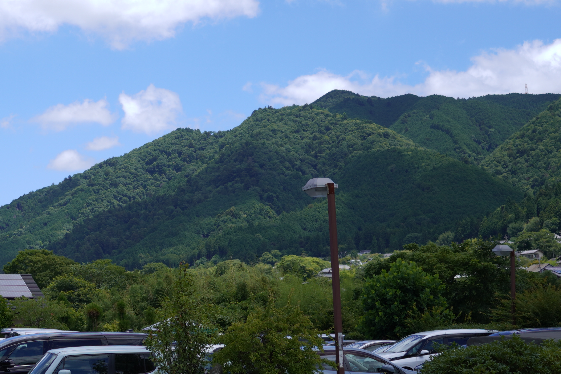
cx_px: -20
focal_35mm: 81
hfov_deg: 23.8
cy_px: -25
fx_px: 1262
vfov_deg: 16.4
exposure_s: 1/1000
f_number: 2.8
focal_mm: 24
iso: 50
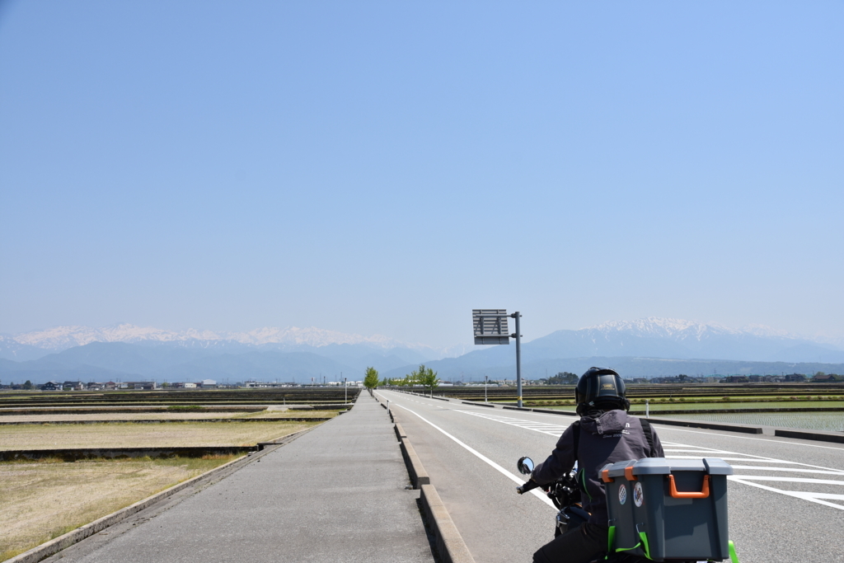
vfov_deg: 40.0
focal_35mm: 33
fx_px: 774
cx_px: 422
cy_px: 282
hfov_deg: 57.2
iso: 160
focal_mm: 22
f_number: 8
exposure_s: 1/500
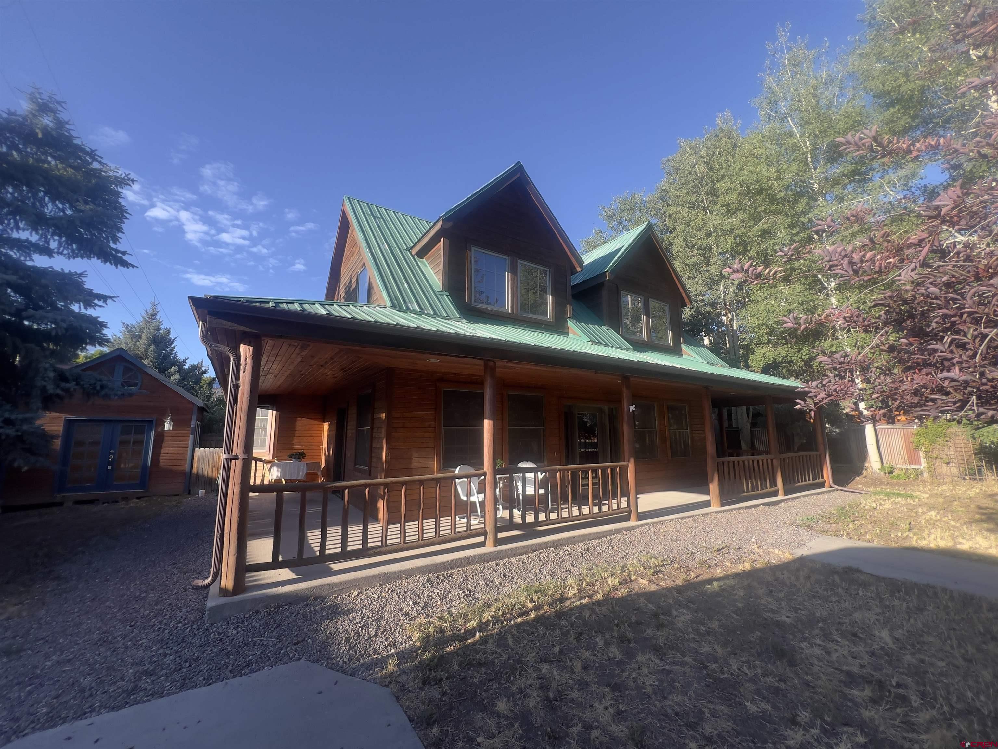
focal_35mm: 13
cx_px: 499
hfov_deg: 106.2
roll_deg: +0.6
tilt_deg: +10.5
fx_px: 375
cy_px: 374
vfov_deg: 89.9
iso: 32
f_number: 1.8
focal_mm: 1.57
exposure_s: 1/268
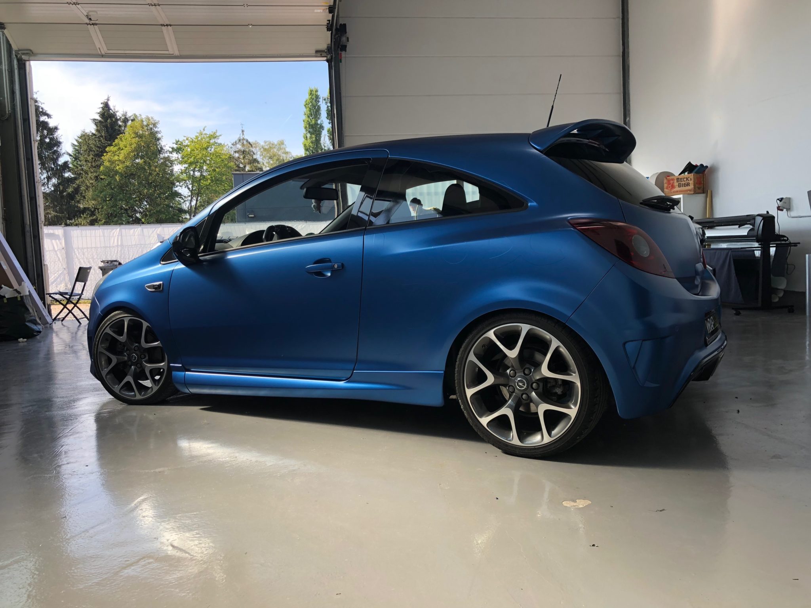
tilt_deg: -3.3
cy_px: 304
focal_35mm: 28
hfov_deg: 63.4
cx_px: 406
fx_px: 656
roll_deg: +3.5
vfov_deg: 49.7
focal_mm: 4
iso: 20
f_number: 1.8
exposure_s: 1/326
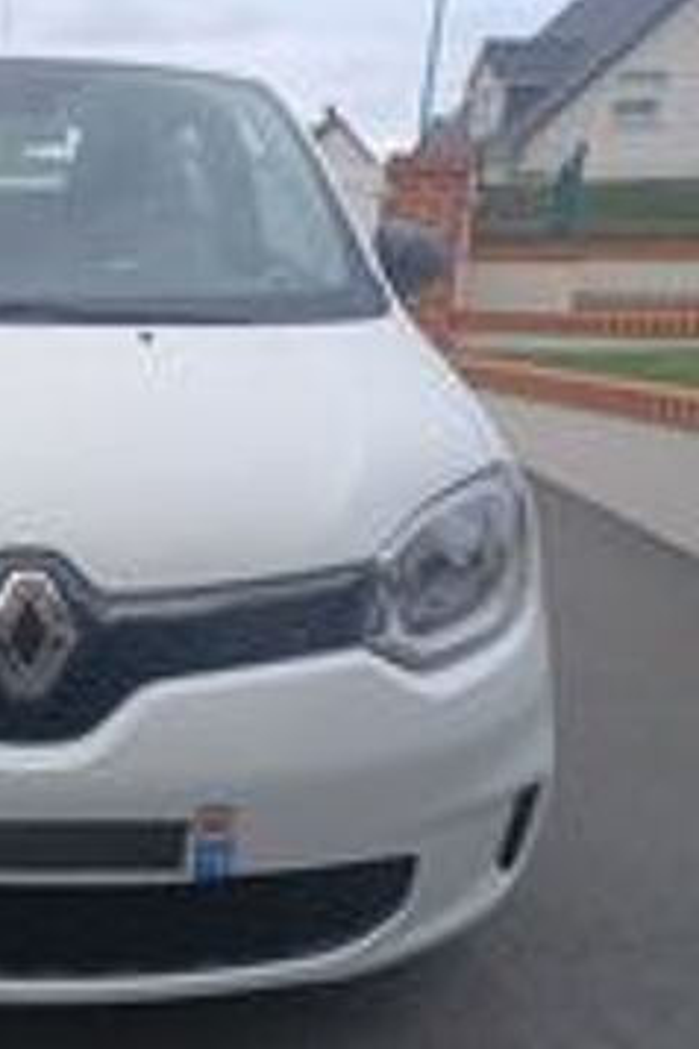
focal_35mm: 35
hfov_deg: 34.4
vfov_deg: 54.4
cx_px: -3
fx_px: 1019
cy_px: 523
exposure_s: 1/100
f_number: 1.8
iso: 40
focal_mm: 4.6
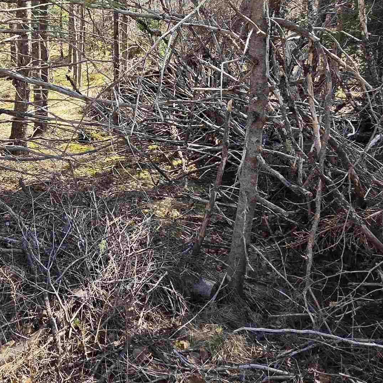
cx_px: 56
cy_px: 77
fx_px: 413
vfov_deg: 47.1
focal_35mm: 33
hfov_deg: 46.1
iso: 100
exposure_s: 1/1505
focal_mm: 2.2
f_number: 2.2
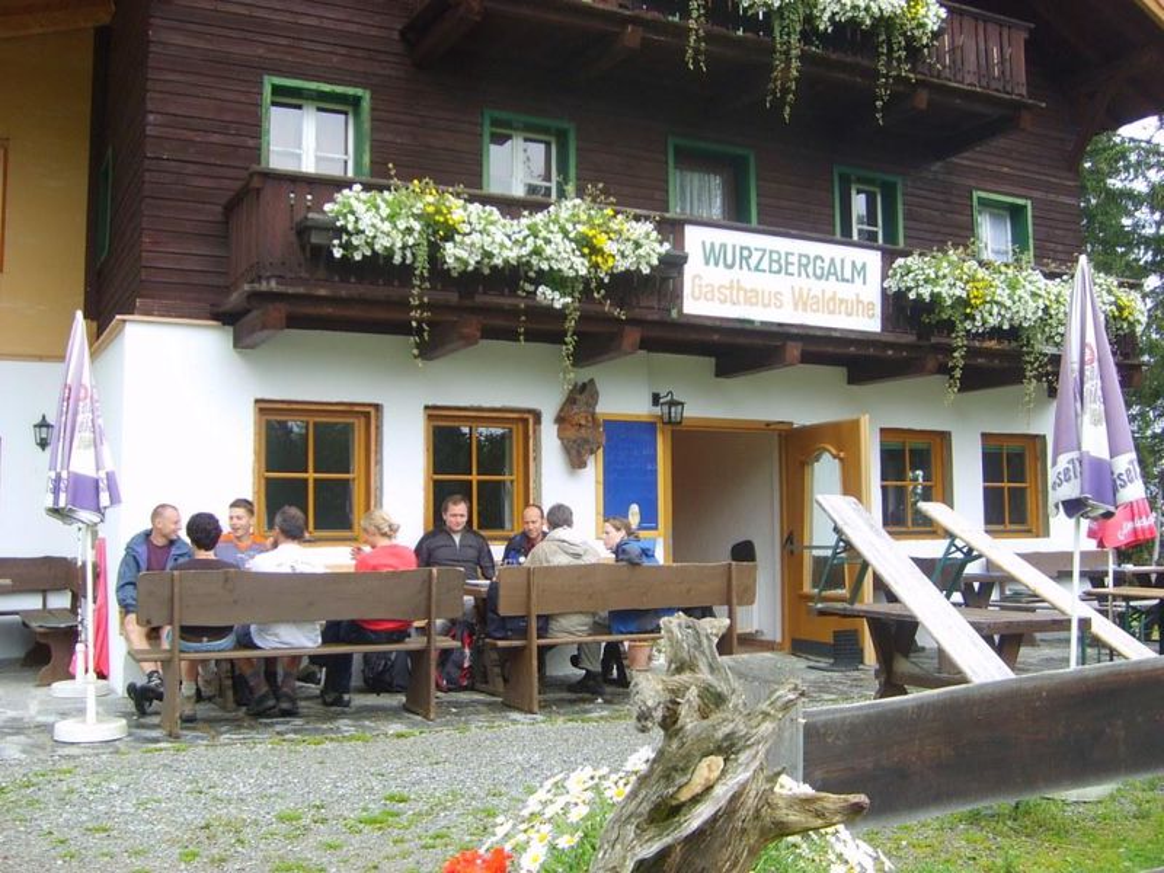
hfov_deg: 52.6
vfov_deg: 40.7
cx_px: 582
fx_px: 1177
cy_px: 436
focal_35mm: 35
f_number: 2.8
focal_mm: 5.8
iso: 50
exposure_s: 1/125
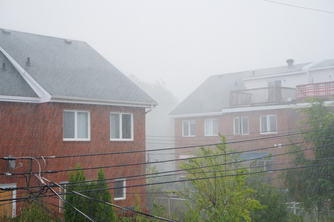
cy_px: 111
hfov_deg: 31.2
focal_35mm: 64
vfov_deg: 21.0
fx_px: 598
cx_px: 167
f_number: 4.5
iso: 800
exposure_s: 1/80
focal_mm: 43
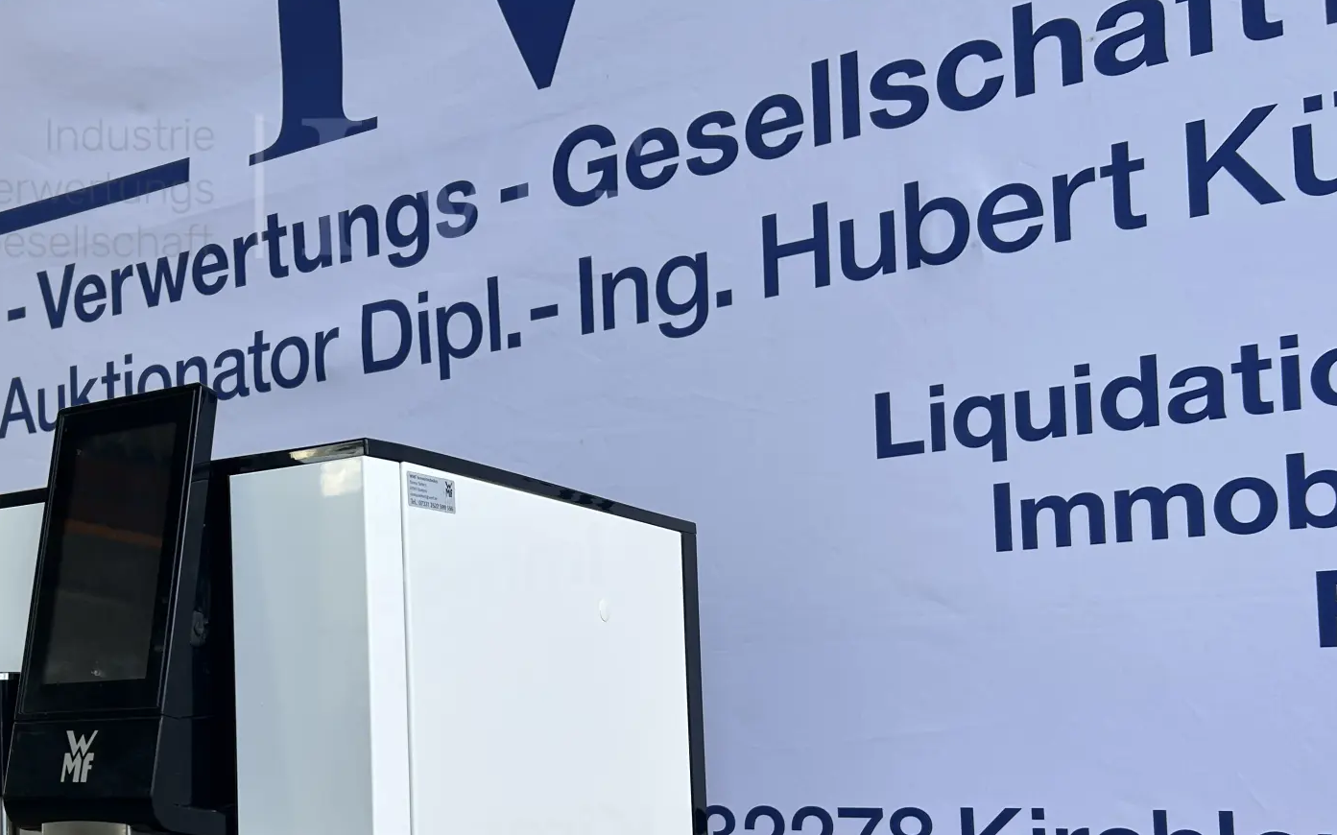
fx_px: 1384
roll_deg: +1.5
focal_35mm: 38
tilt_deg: +3.5
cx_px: 517
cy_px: 668
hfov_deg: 51.1
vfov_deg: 32.6
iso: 50
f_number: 1.5
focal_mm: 5.7
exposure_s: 1/493
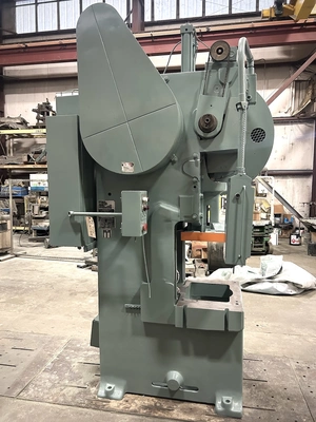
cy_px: 211
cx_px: 158
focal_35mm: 26
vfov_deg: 67.3
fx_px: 316
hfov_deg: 53.1
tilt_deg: -4.1
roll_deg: +0.8
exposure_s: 1/40
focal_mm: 5.7
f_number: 1.5
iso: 640
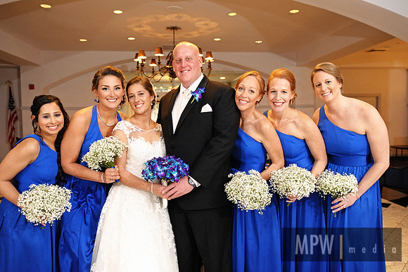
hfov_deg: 60.3
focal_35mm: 31
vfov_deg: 42.3
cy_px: 136
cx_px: 204
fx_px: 351
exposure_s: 1/200
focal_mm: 31
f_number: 2.8
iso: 2500
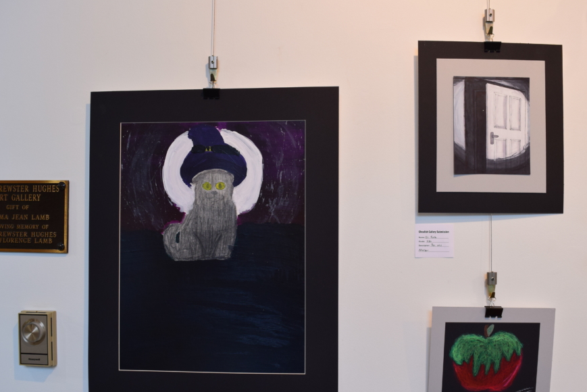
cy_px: 225
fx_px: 522
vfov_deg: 41.0
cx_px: 303
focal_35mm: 32
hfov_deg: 58.7
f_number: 6.3
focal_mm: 18
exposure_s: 1/15
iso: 500
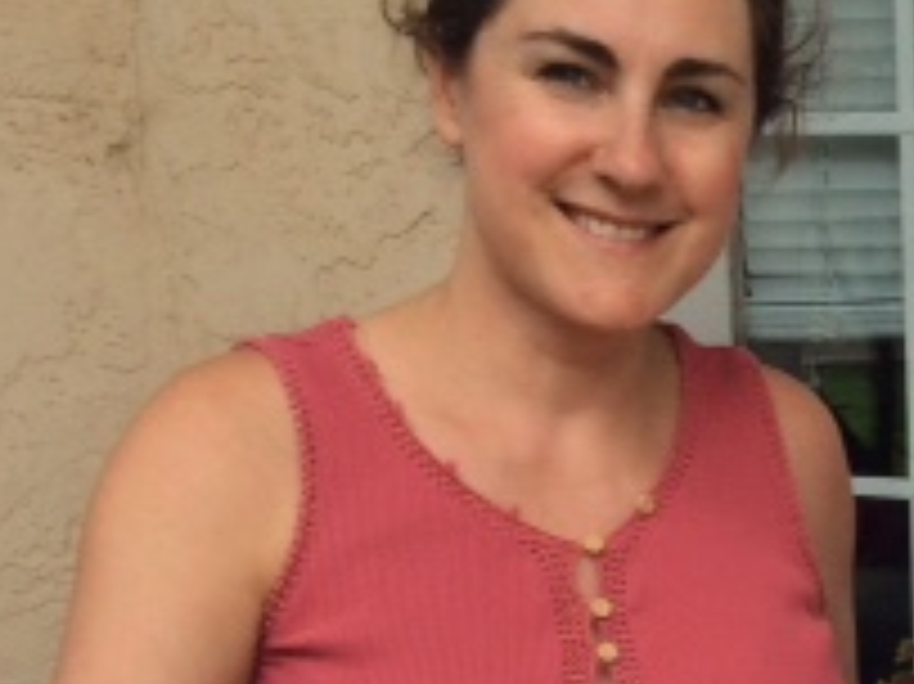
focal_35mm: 104
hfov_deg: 18.1
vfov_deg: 13.6
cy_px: 927
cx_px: 1058
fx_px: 2744
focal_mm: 3.3
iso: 32
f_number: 2.4
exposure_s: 1/344
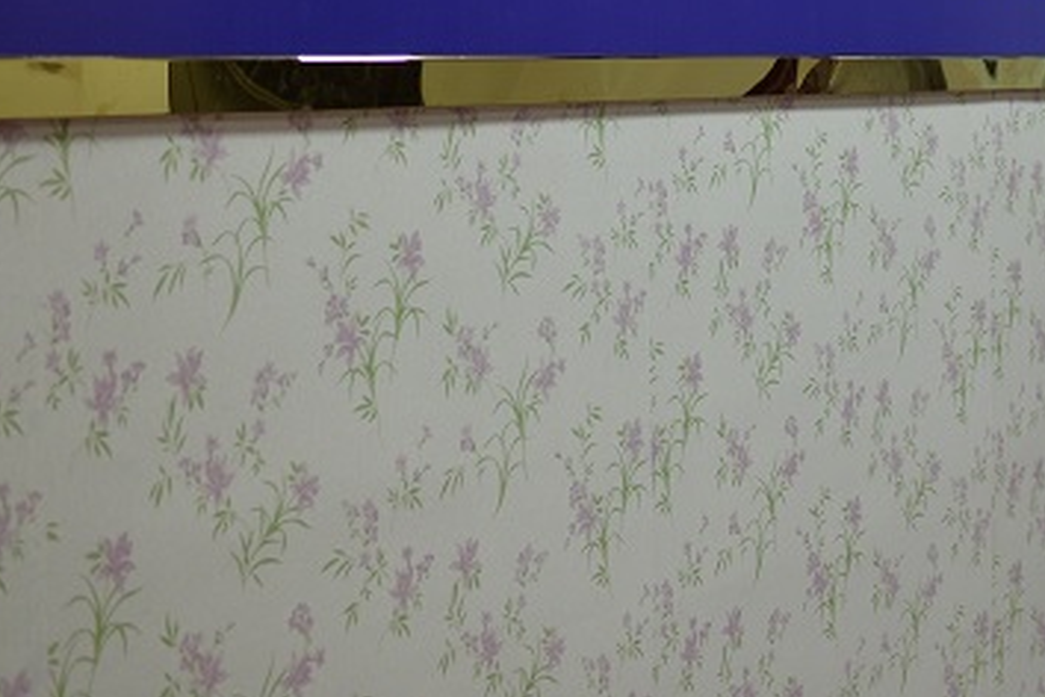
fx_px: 2293
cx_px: 992
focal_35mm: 79
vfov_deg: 16.9
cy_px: -6
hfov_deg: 24.7
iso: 640
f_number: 2.5
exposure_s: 1/60
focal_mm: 35
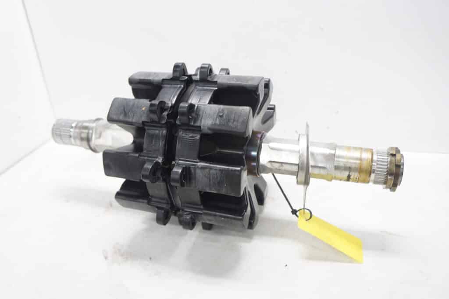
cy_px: 150
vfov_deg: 47.9
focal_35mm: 27
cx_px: 224
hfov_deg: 67.4
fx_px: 337
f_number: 4
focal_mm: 18
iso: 400
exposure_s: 1/60
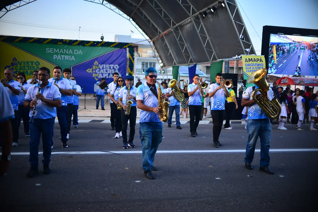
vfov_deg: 37.9
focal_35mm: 35
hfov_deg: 54.4
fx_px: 309
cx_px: 159
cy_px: 106
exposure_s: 1/2000
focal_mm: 35
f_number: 1.8
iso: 800
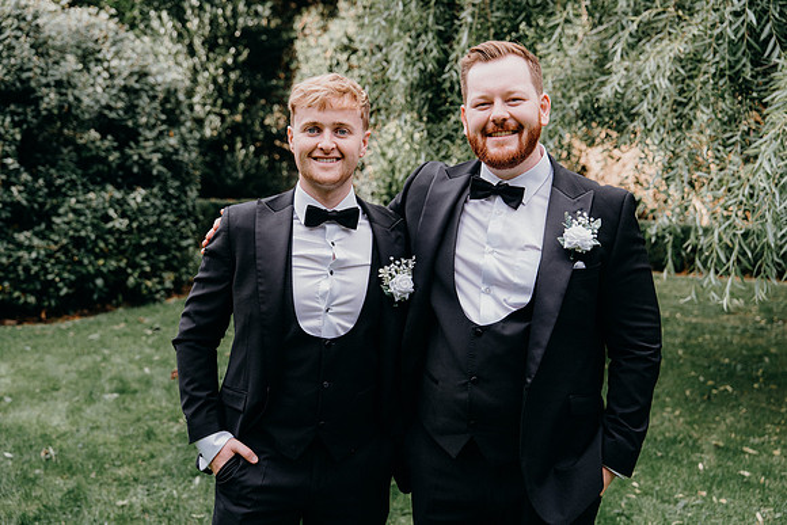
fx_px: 984
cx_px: 394
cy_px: 262
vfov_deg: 29.9
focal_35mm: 45
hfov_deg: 43.6
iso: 160
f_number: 3.5
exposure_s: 1/200
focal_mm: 45
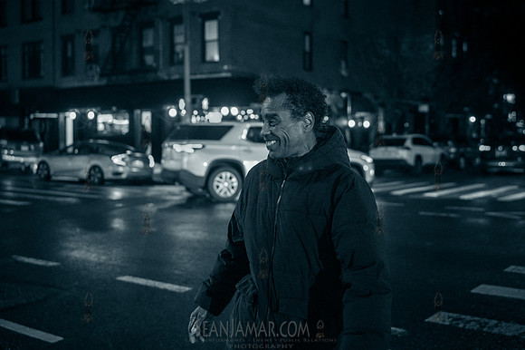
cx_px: 266
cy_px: 145
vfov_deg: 32.0
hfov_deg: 46.7
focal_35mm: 42
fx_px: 608
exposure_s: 1/160
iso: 12800
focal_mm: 35
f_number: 2.2
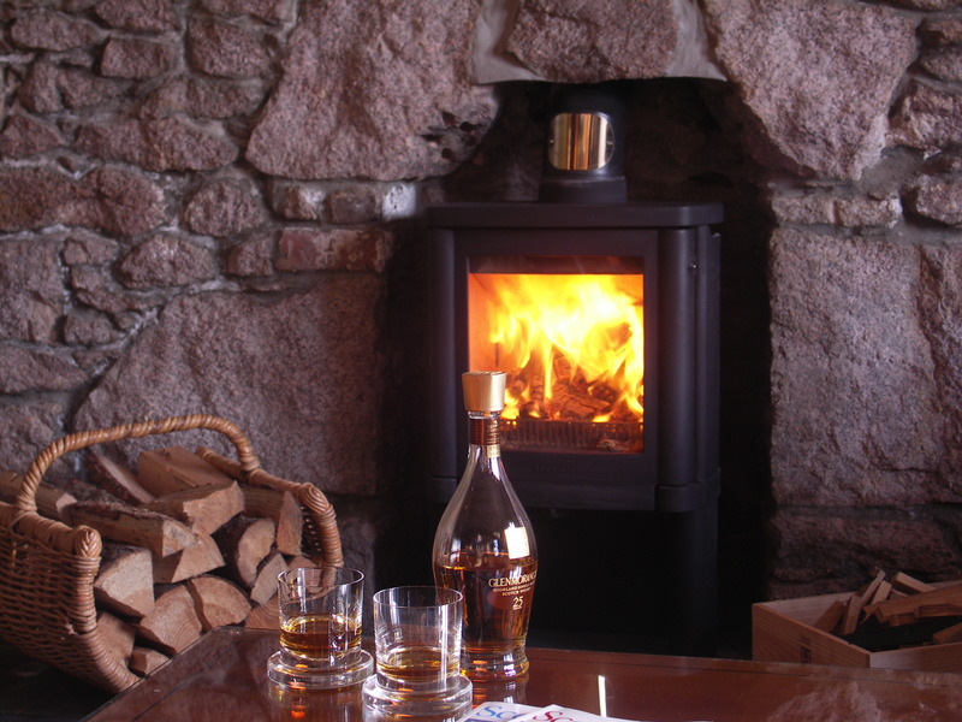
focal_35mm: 63
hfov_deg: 30.7
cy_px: 361
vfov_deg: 23.3
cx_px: 481
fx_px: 1751
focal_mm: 16.3
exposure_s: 1/15
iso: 100
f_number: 3.2
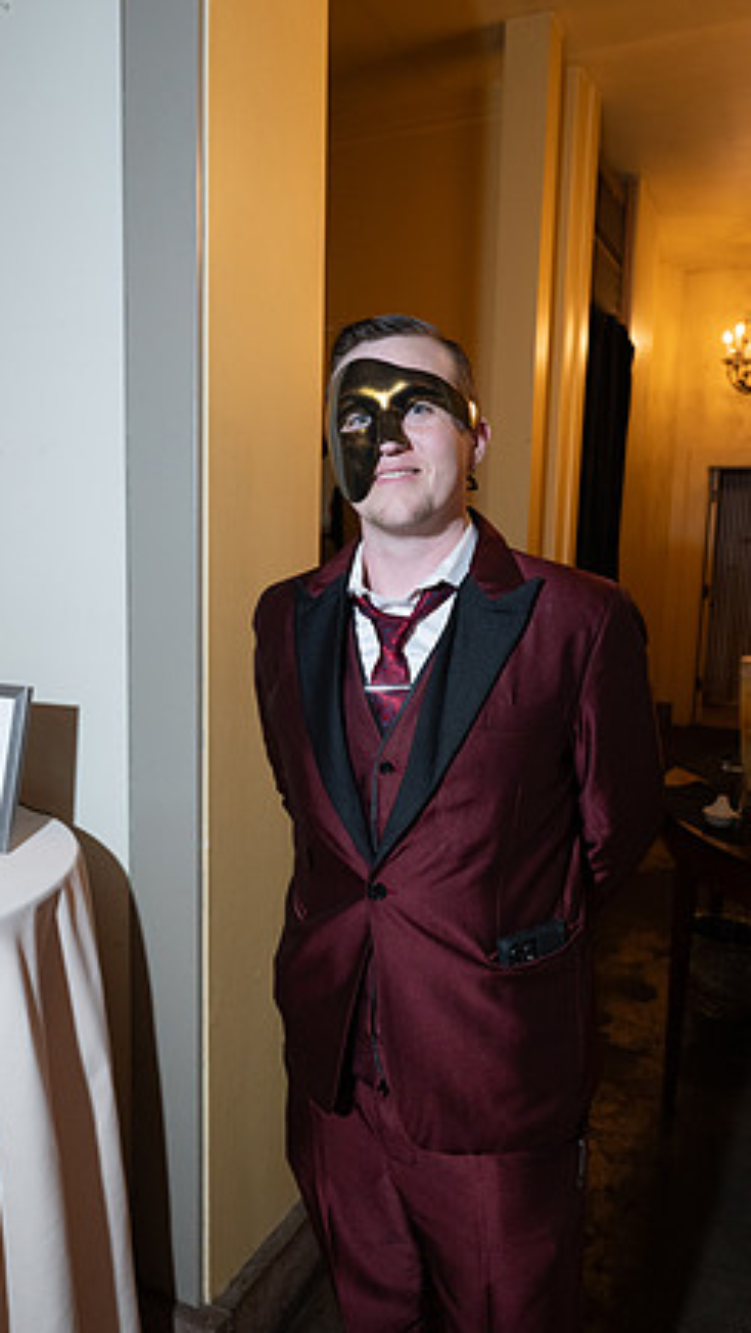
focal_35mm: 26
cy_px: 659
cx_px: 402
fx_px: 920
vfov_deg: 71.9
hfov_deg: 44.4
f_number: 5
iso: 2500
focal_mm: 24
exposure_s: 1/200
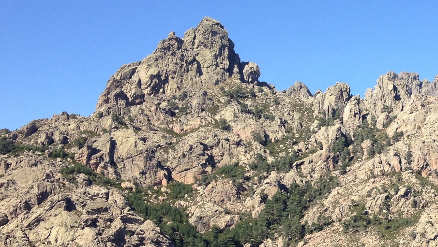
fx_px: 836
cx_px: 397
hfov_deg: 28.2
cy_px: 223
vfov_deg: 16.5
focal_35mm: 72
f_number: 2.4
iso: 64
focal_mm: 4.28
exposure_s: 1/1082
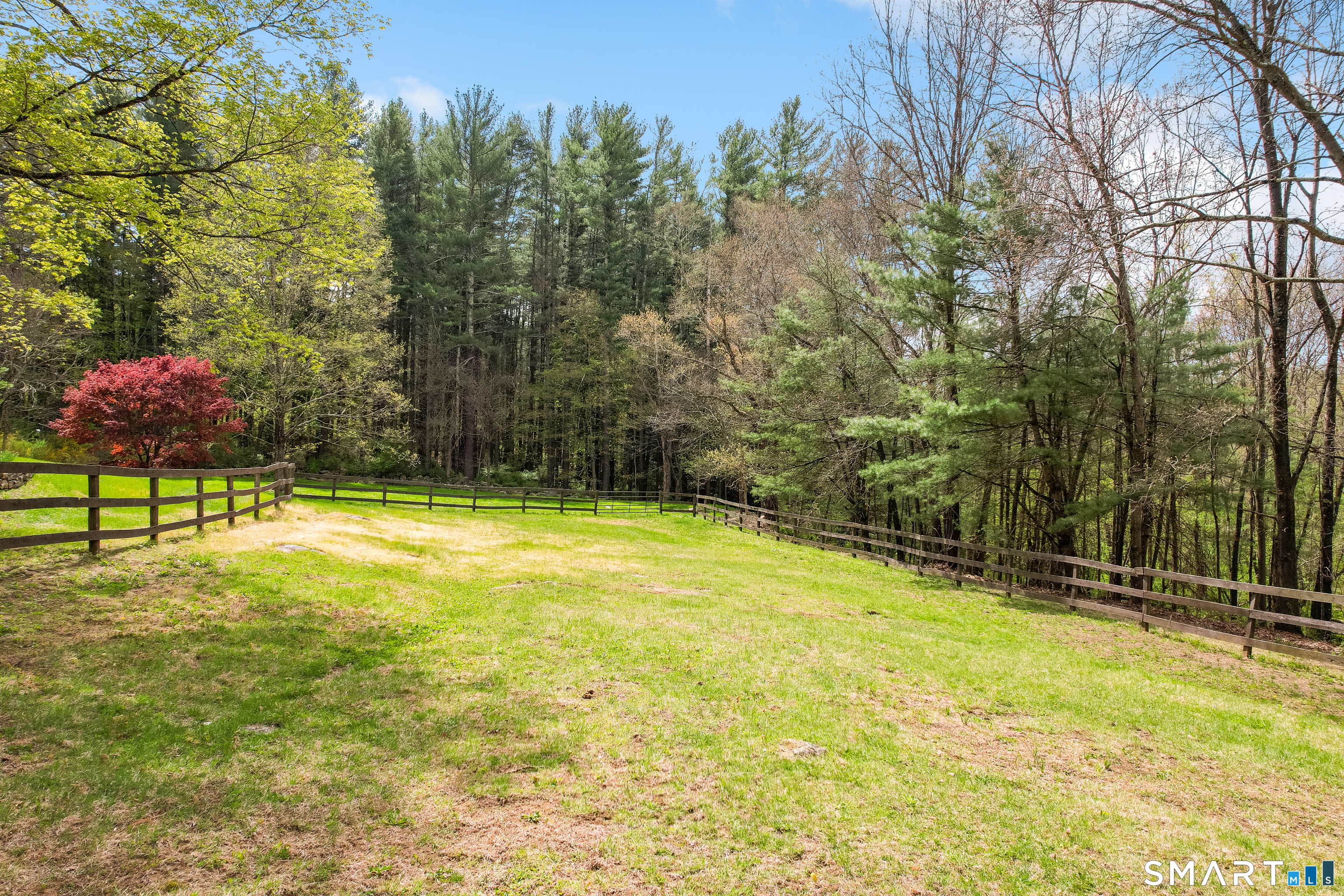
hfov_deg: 78.6
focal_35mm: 22
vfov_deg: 57.2
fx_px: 821
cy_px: 448
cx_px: 672
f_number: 2.8
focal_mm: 8.38
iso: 200
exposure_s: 1/2000
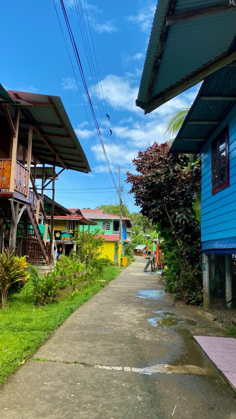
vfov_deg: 66.1
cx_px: 117
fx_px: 322
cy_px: 212
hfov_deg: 40.2
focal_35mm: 29
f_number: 1.8
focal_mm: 4.25
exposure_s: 1/1082
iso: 32
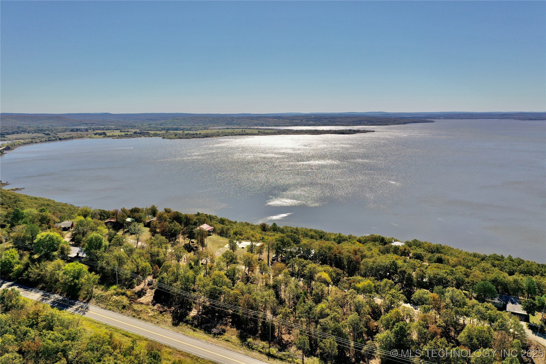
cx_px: 273
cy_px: 182
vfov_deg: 46.4
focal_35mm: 28
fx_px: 425
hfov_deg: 65.5
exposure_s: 1/160
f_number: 4
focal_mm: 10.26
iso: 100
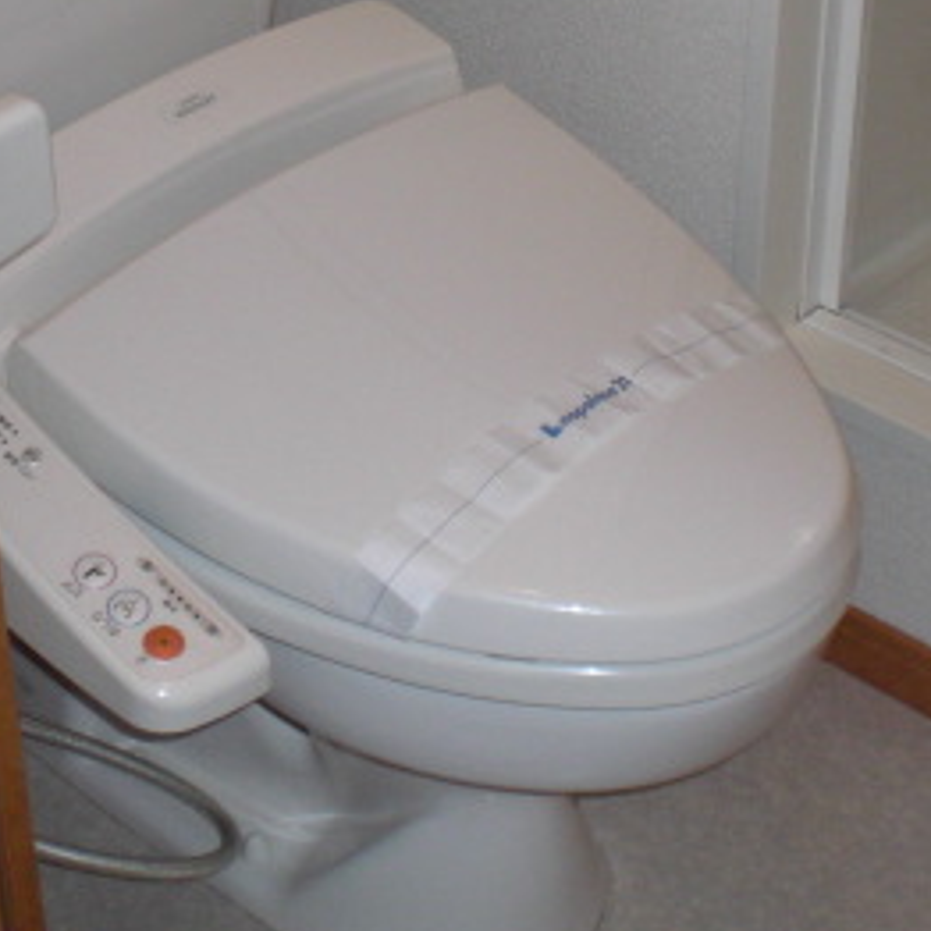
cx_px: 391
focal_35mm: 82
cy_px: 188
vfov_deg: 20.9
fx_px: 2495
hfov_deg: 21.1
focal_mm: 6.3
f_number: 3.1
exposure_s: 1/60
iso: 200
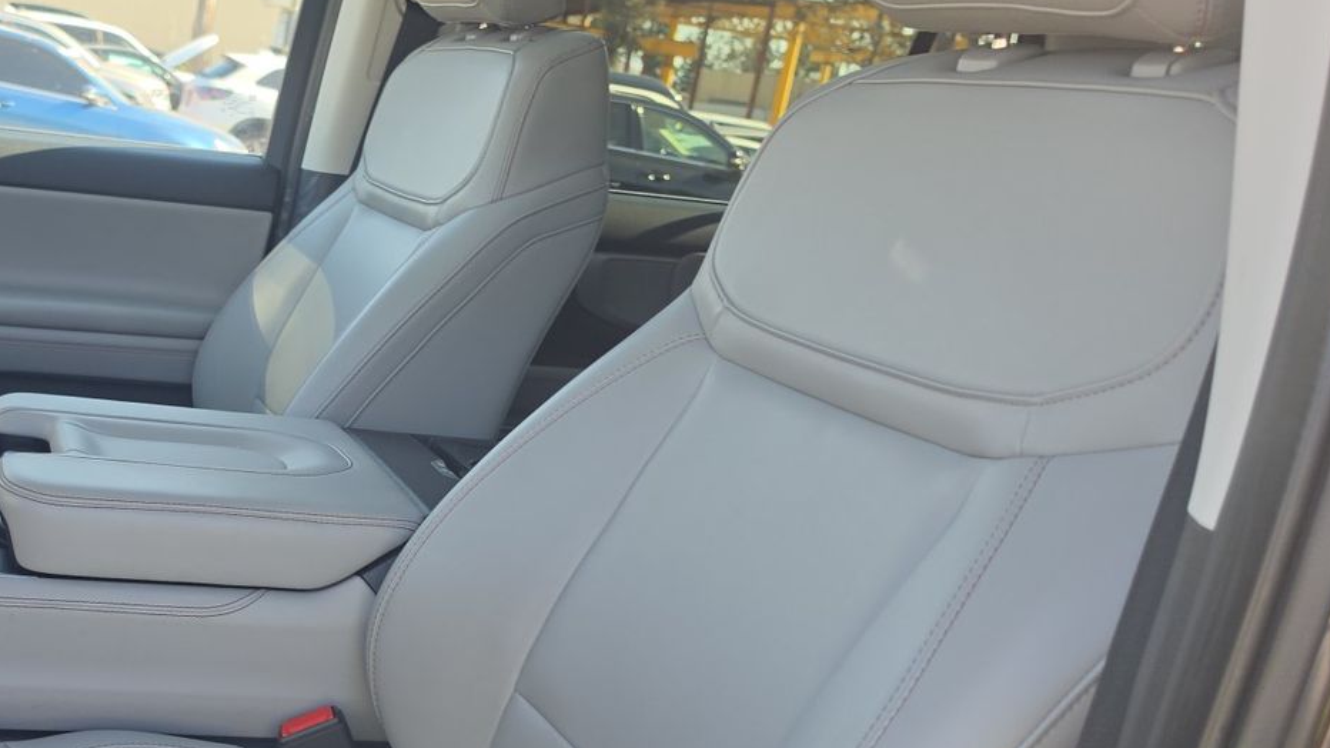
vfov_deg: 27.5
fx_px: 1516
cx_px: 248
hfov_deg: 44.8
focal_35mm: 43
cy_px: 501
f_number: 1.4
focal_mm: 6.5
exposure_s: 1/141
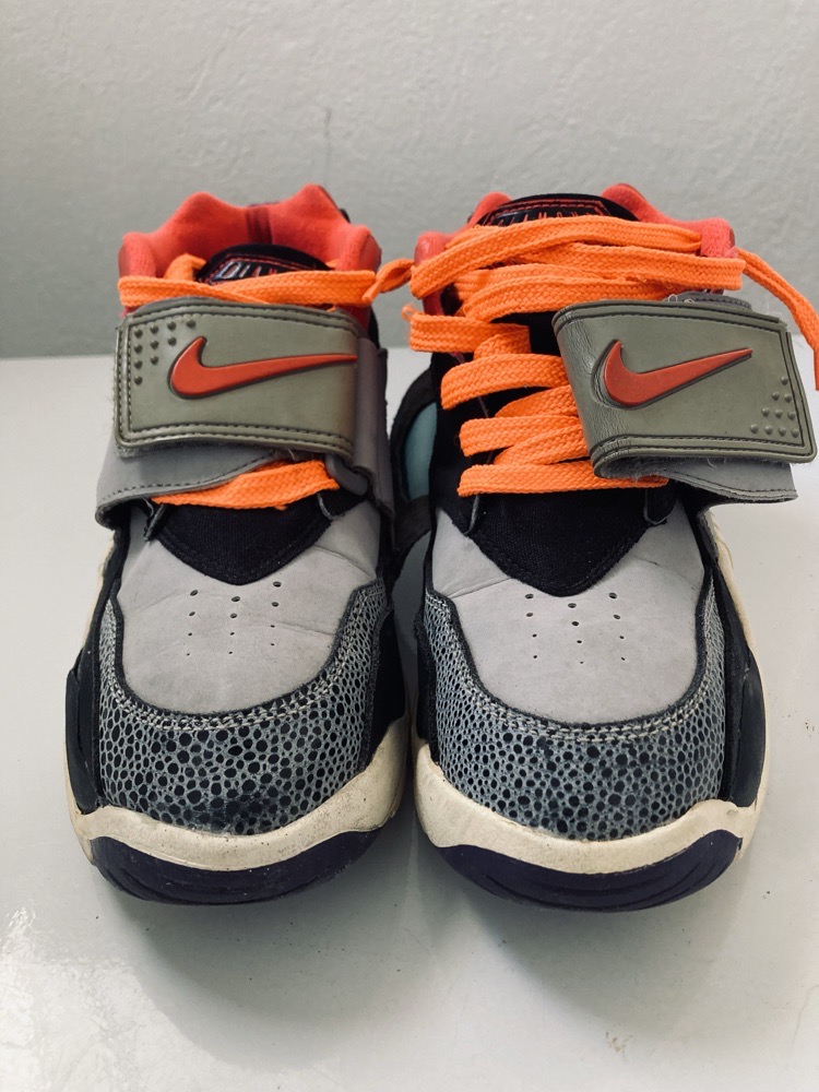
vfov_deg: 63.4
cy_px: 546
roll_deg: +3.3
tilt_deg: -31.0
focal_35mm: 28
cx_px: 410
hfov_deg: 49.7
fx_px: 883
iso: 160
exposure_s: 1/60
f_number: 1.8
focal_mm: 3.99
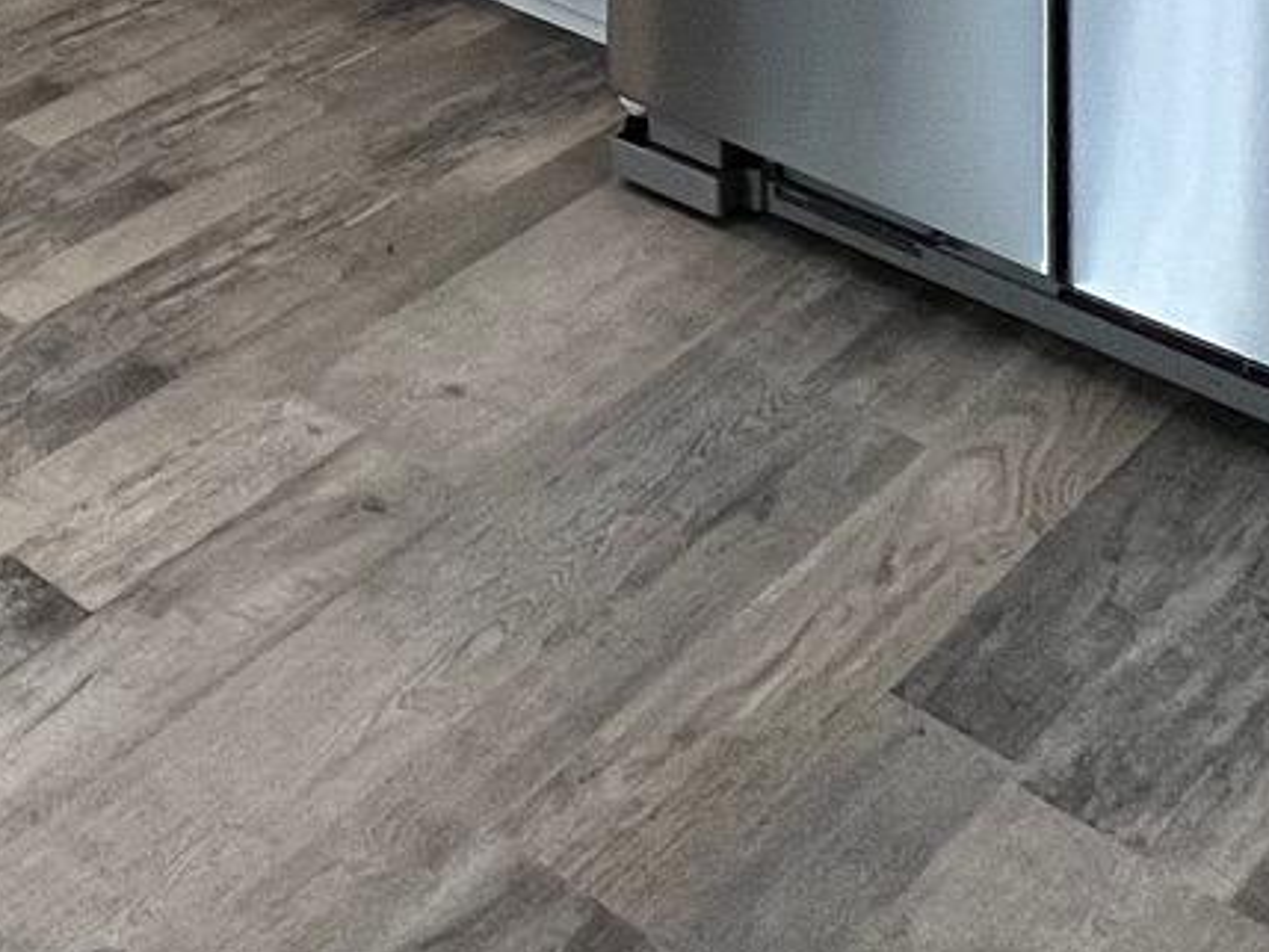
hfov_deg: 23.5
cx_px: -731
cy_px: -1159
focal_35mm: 62
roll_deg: +0.7
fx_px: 2274
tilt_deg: -0.1
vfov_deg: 15.9
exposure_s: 1/120
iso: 100
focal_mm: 1.57
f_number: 1.8
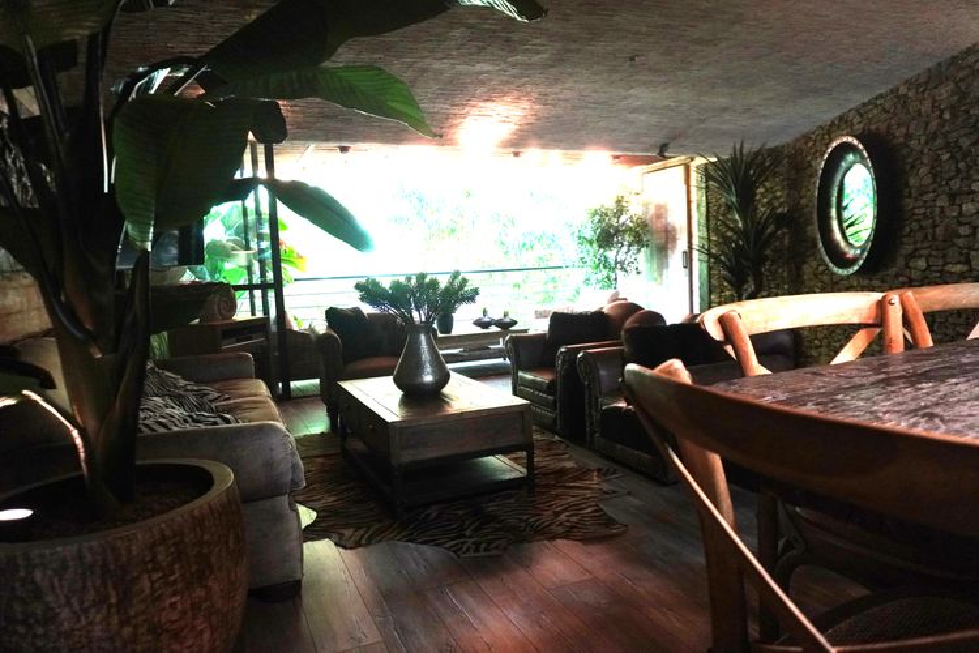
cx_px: 490
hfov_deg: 73.7
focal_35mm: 24
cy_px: 326
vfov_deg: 53.1
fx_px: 653
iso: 2000
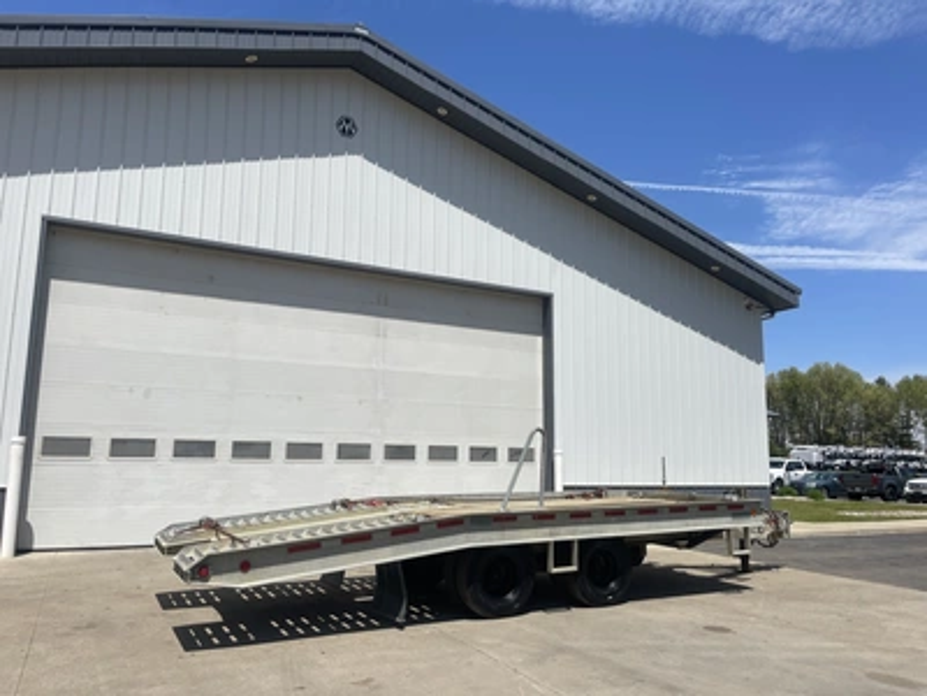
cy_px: 348
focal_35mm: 25
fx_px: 669
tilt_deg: +8.2
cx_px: 464
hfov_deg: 69.4
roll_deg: -1.0
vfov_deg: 54.9
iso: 32
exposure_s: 1/5618
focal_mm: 5.1
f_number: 1.6
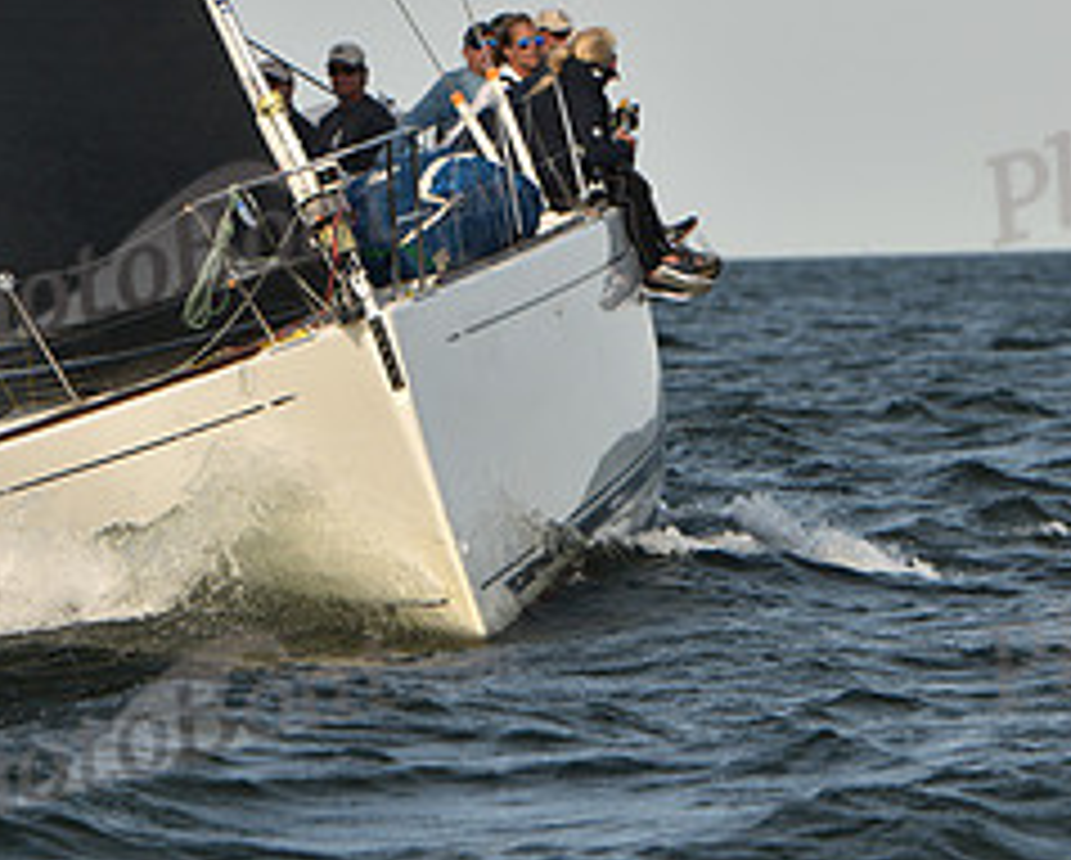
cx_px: 756
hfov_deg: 4.7
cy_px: 425
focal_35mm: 411
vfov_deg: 3.8
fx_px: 13044
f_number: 5
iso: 250
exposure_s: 1/640
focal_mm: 180
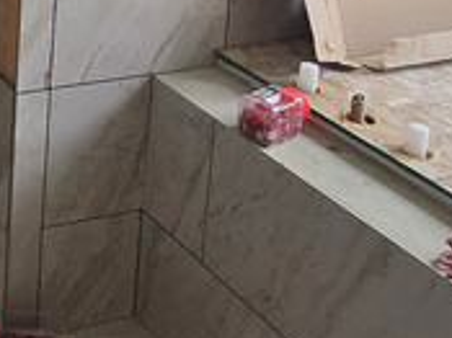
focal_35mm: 76
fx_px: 992
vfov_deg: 17.5
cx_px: -150
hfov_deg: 22.7
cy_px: -165
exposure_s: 1/335
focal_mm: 2.2
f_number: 2.2
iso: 50
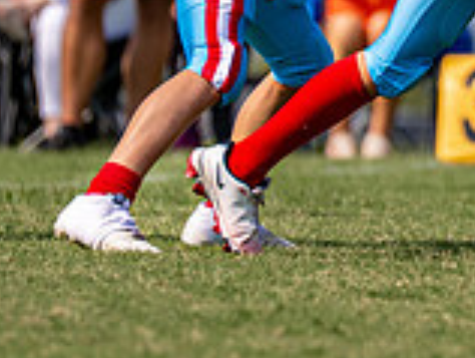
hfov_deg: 1.6
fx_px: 16615
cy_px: -119
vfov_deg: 1.2
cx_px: 829
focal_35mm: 1209
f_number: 2.8
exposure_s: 1/3200
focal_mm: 200
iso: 125
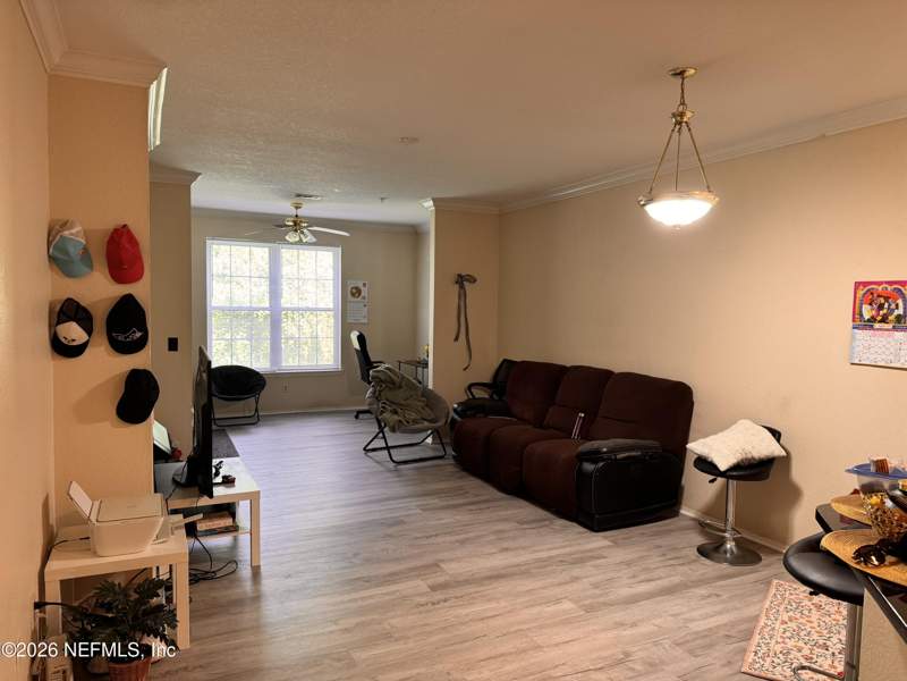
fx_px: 629
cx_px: 454
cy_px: 340
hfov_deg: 71.6
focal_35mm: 24
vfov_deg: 56.8
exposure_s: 1/60
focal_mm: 6.76
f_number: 1.78
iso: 200
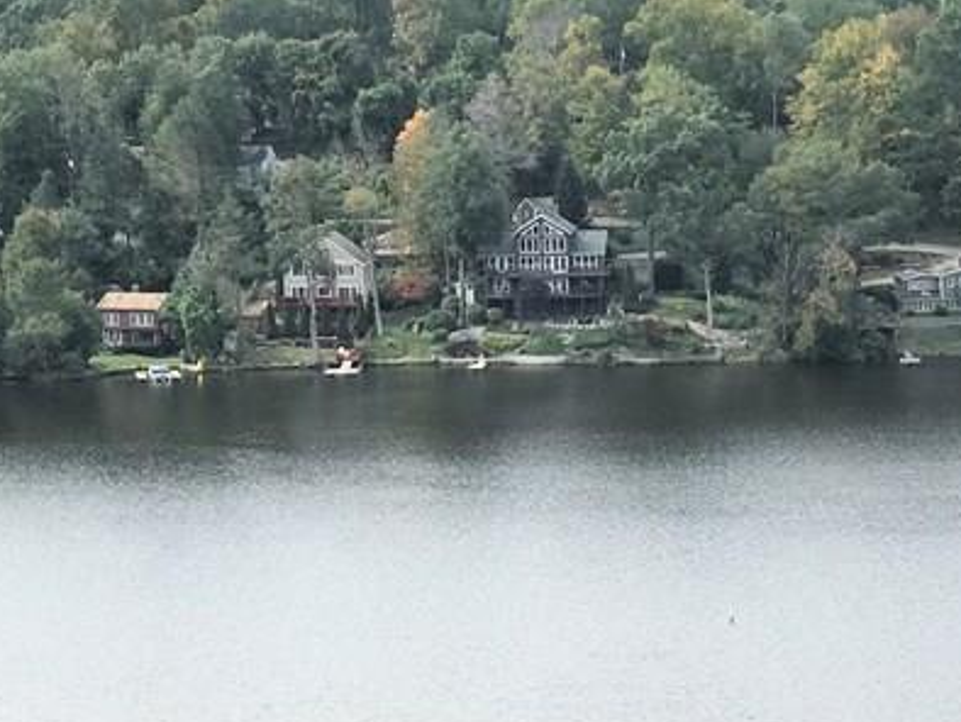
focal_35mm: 148
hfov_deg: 13.3
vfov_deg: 9.9
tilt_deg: -12.8
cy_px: 778
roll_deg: +1.3
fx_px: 4111
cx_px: 685
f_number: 2.8
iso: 20
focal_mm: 6.6
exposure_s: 1/577
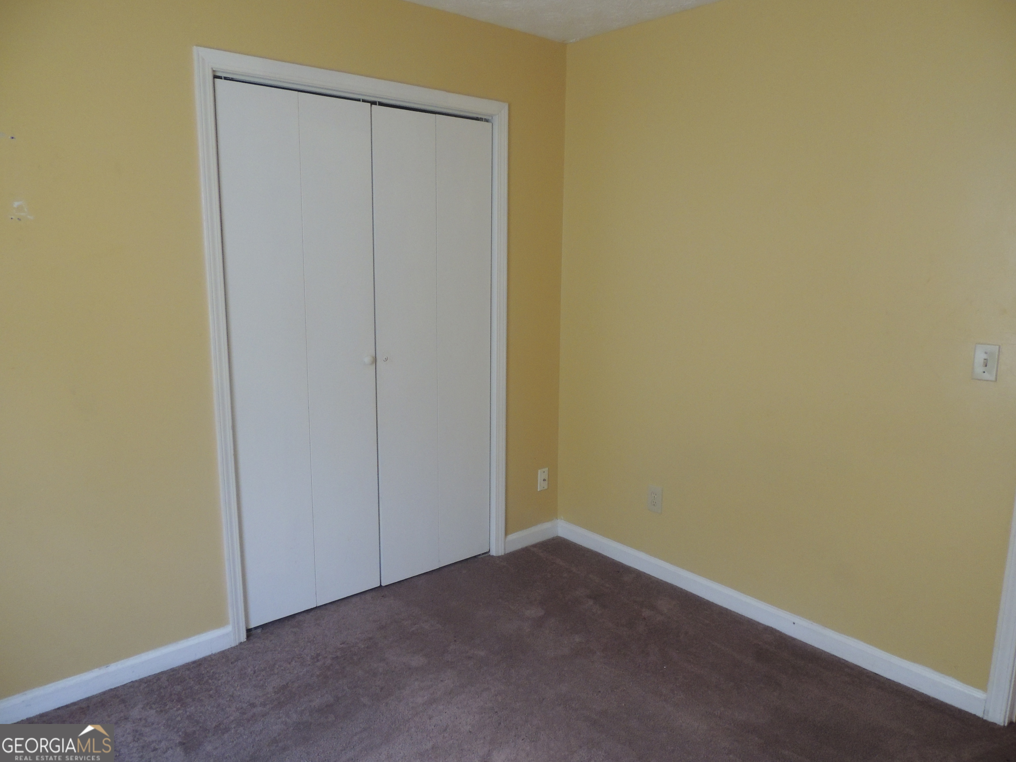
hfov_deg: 71.6
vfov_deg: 56.8
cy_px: 381
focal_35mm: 24
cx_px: 508
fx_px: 704
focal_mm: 4.3
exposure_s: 1/30
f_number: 3
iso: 400
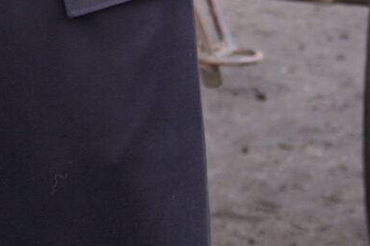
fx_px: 2568
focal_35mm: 250
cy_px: -250
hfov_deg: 7.9
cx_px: -347
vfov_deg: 5.4
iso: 200
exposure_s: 1/160
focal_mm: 38
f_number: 4
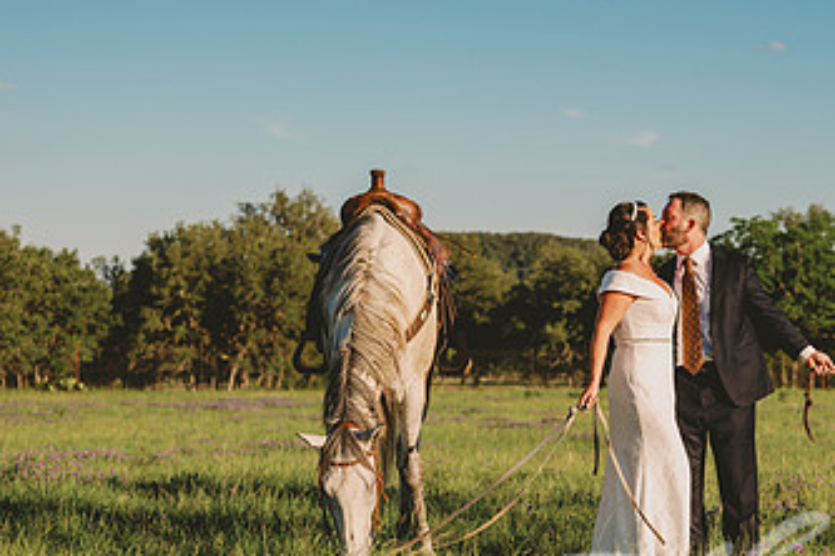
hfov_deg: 21.7
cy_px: 404
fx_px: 2157
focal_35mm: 93
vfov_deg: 14.7
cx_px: 635
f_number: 2.8
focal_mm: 50
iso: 80
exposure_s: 1/1600
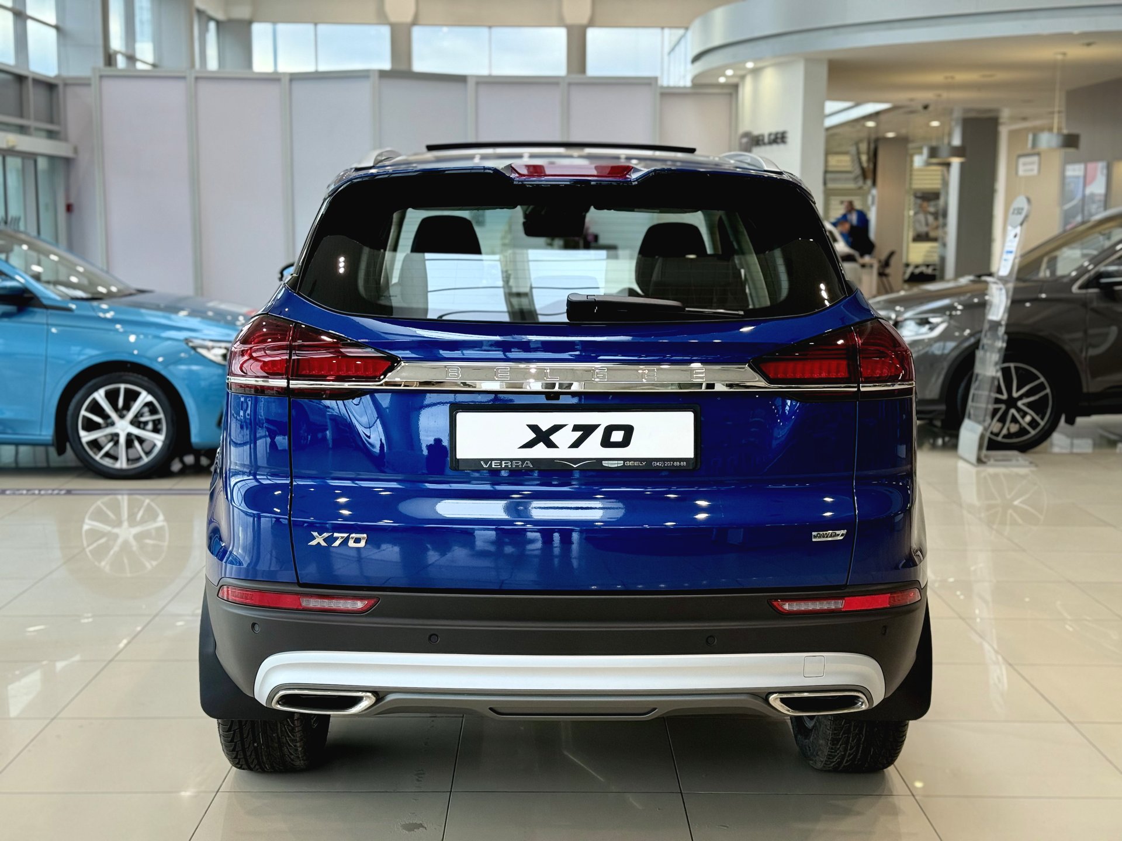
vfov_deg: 30.3
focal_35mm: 48
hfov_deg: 39.7
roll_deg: -1.1
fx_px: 1556
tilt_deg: -7.1
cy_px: 420
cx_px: 561
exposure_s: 1/100
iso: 64
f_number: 1.78
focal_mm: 6.76
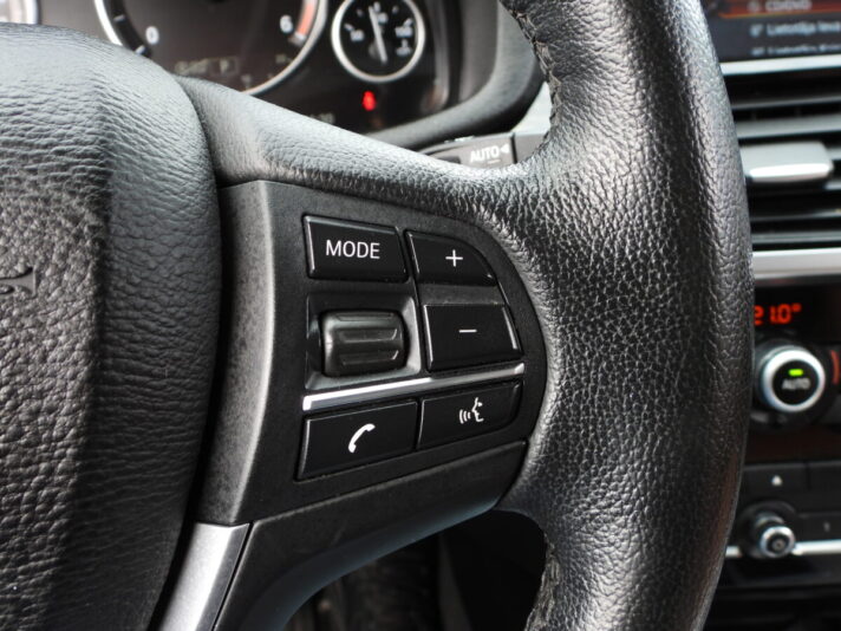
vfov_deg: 40.7
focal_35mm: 35
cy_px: 316
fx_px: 850
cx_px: 420
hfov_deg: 52.6
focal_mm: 6.3
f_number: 3.2
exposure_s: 1/50
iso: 100
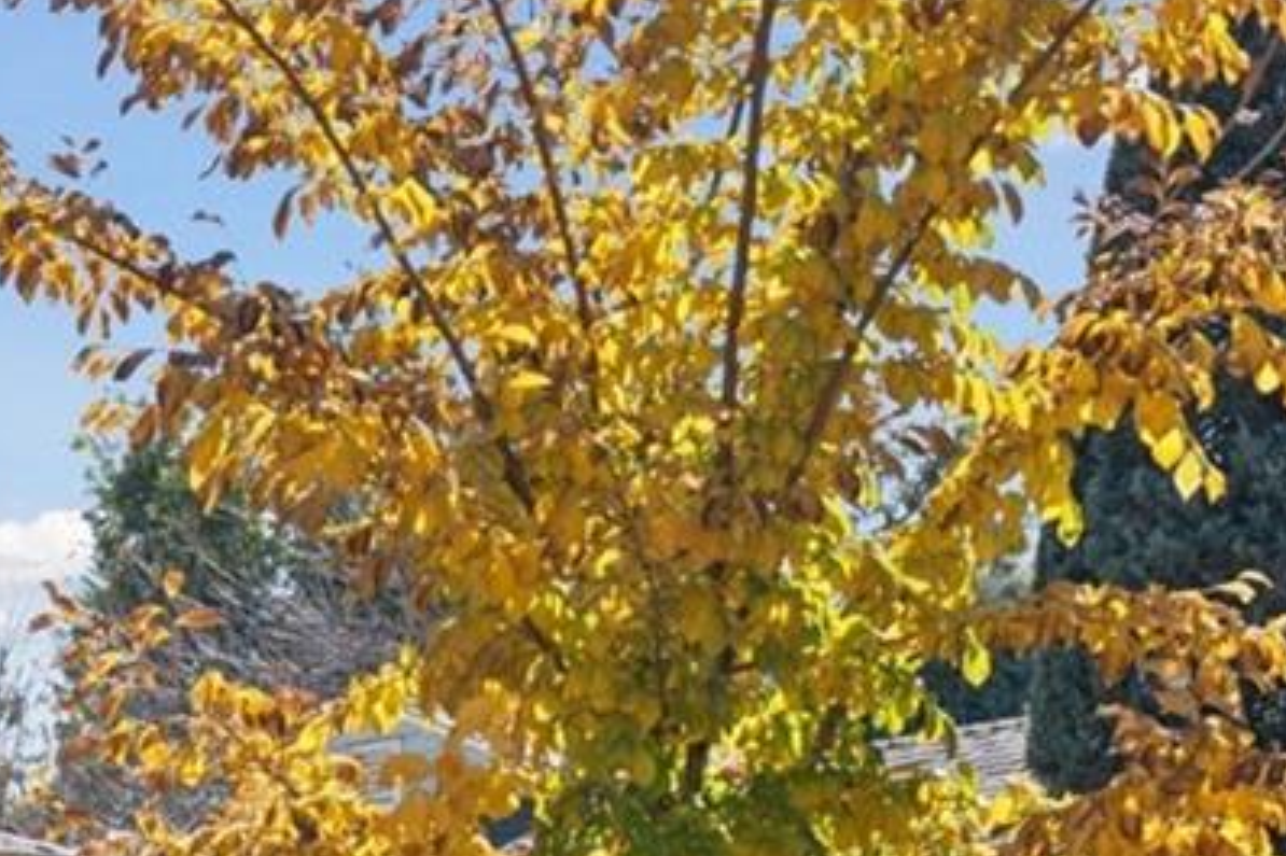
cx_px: -918
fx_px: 5749
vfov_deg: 8.4
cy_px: 988
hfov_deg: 11.9
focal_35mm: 161
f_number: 9
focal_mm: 40
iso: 400
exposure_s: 1/500
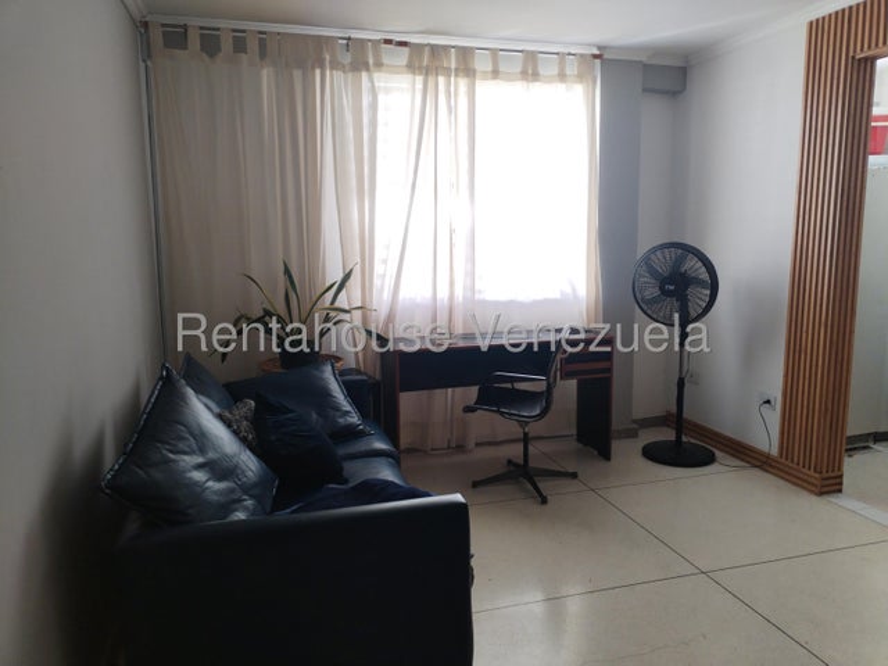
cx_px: 444
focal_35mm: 29
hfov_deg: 61.7
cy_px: 333
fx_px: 744
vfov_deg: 48.2
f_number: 1.8
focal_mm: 4.75
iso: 206
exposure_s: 1/30
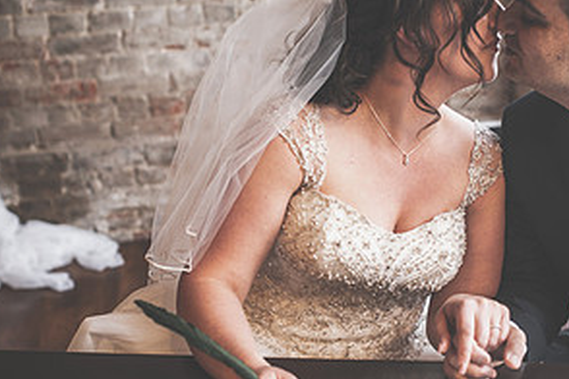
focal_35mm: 69
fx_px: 1090
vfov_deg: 19.7
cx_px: 410
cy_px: 217
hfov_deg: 28.9
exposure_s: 1/125
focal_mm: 35
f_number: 2.5
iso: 400
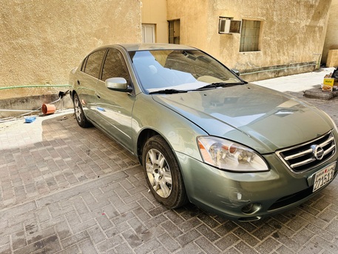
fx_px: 234
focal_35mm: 24
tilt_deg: -18.5
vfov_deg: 56.8
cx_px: 169
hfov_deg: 71.6
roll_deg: +0.1
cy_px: 127
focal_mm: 6.86
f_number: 1.78
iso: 80
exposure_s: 1/927
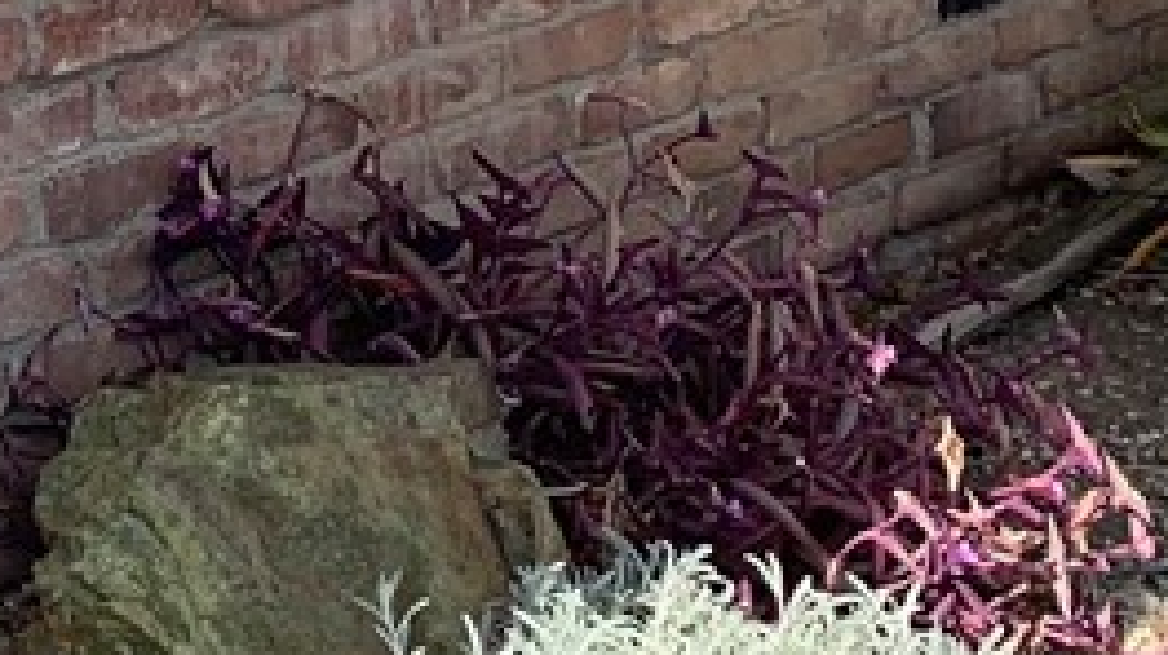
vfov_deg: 9.9
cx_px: -509
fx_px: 3404
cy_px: -783
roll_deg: +1.3
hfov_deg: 17.7
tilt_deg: -0.3
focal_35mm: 110
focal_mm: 4.25
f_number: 1.8
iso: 25
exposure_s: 1/1054
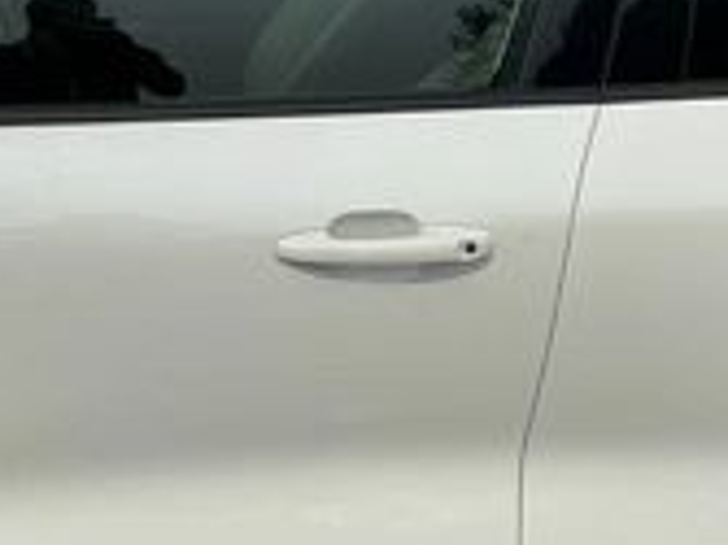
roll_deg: -1.2
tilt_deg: -20.5
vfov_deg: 21.9
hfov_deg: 28.3
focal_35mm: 67
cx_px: 139
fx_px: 1408
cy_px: 205
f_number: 1.8
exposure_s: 1/4065
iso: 25
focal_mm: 3
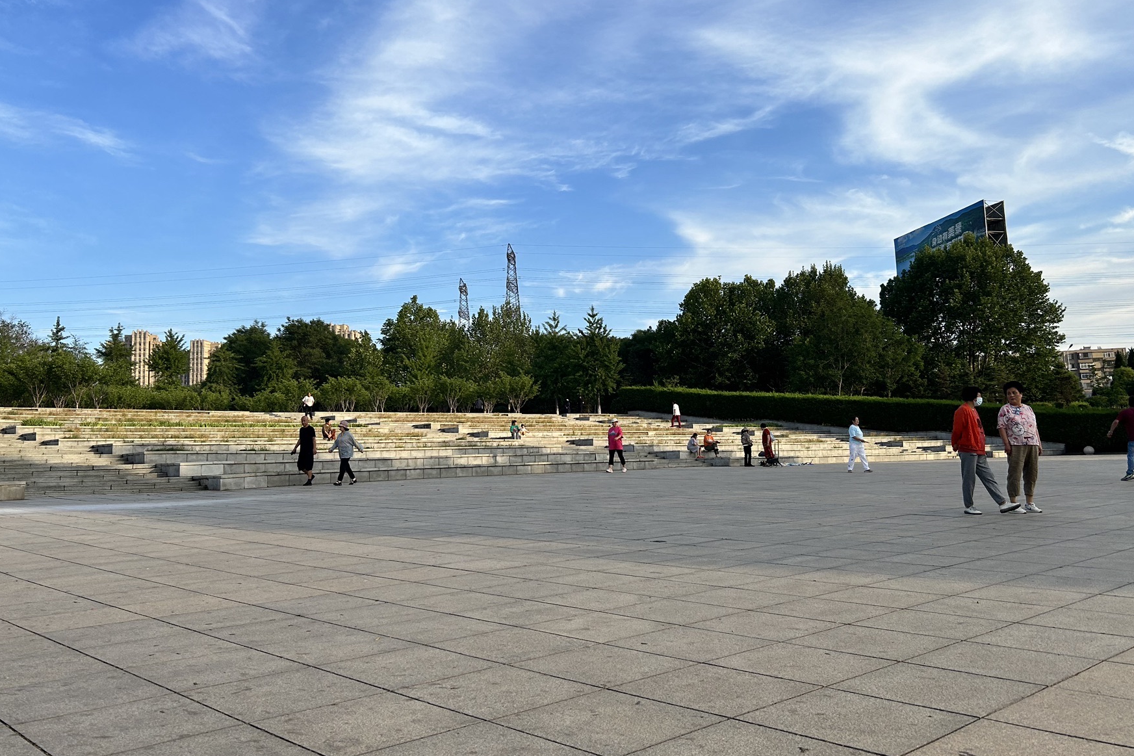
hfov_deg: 60.3
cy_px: 334
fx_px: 976
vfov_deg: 42.3
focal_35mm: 31
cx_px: 550
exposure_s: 1/1751
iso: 50
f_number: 1.5
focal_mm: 5.7
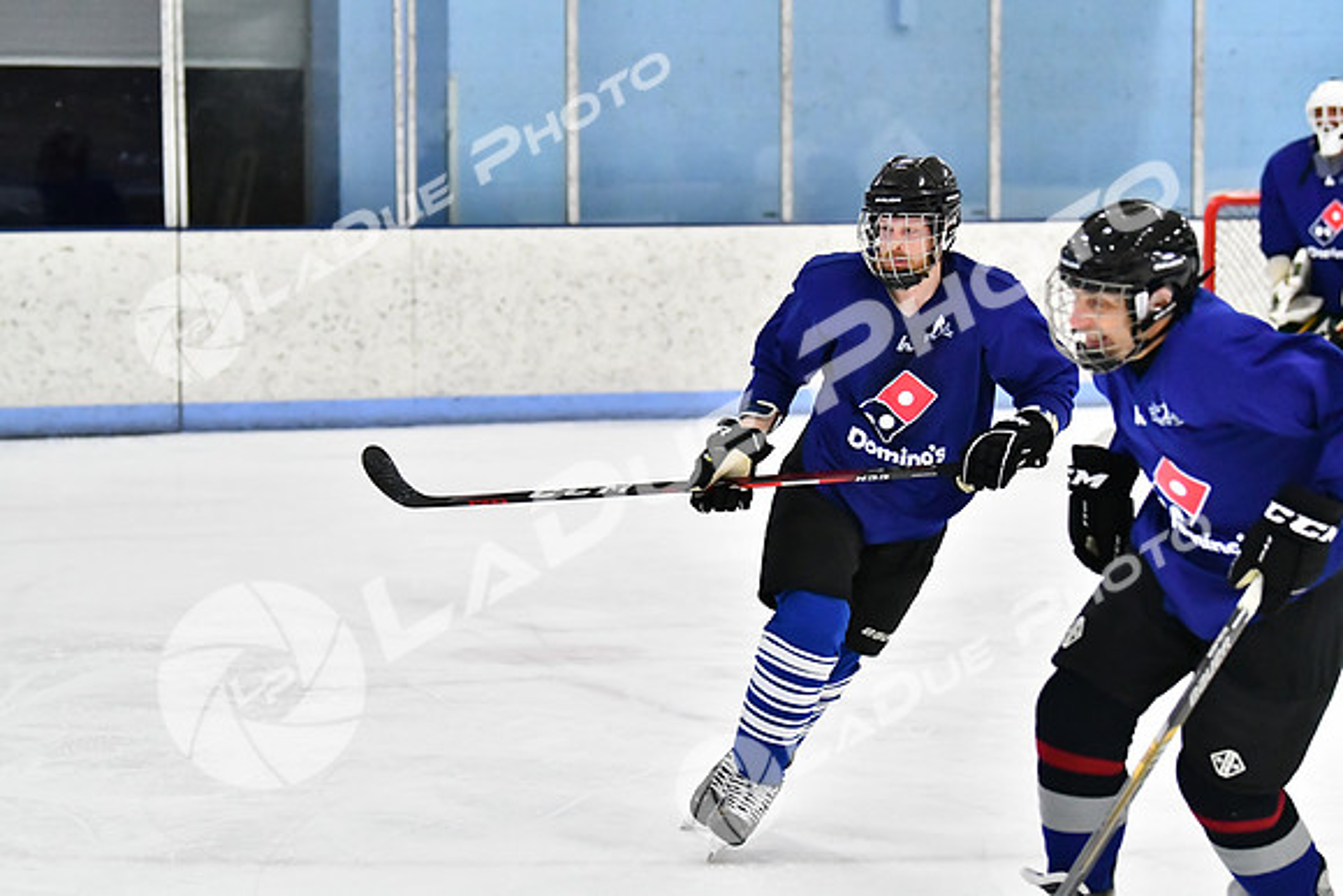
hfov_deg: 14.4
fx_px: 5317
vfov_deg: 9.6
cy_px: 448
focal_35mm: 142
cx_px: 672
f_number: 3.2
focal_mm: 95
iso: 6400
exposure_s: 1/1250
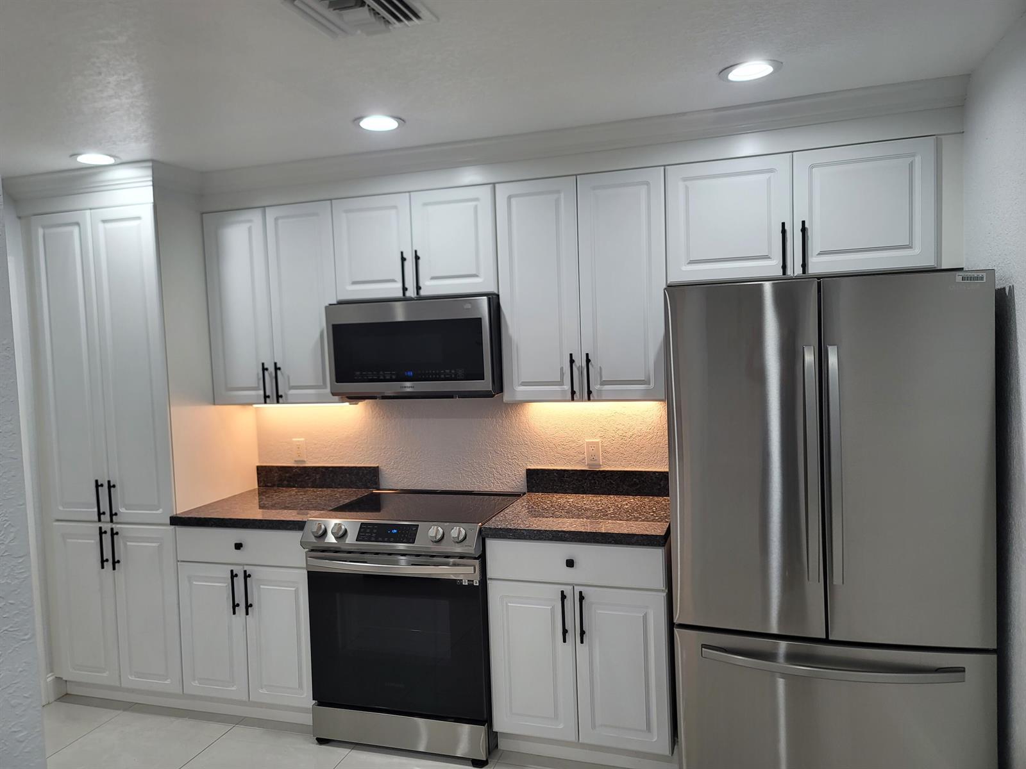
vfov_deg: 54.9
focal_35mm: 25
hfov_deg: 69.4
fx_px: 741
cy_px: 384
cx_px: 513
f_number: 1.8
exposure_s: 1/120
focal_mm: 7
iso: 100
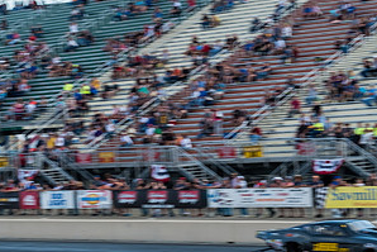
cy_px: 211
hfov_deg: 14.0
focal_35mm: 146
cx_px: 65
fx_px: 1530
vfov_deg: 9.4
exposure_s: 1/200
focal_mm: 50
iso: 400
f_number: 9
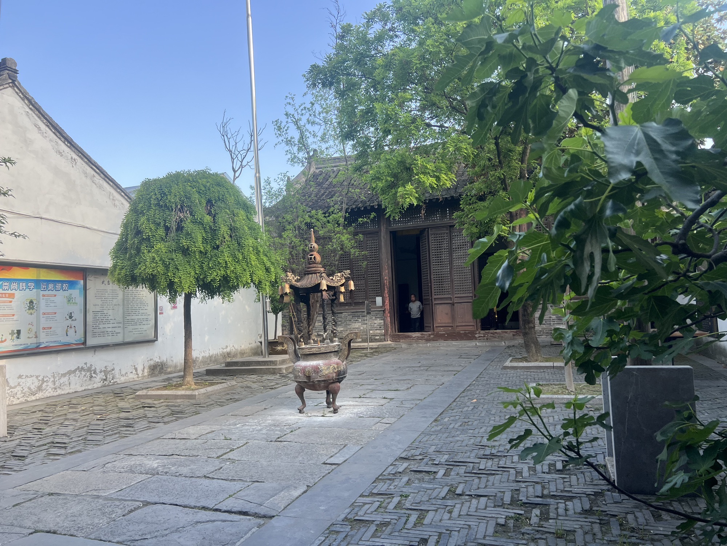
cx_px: 364
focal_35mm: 26
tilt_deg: +3.2
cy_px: 273
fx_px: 546
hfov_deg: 67.3
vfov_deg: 53.1
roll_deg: +2.4
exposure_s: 1/594
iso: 50
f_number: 1.5
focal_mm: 5.7
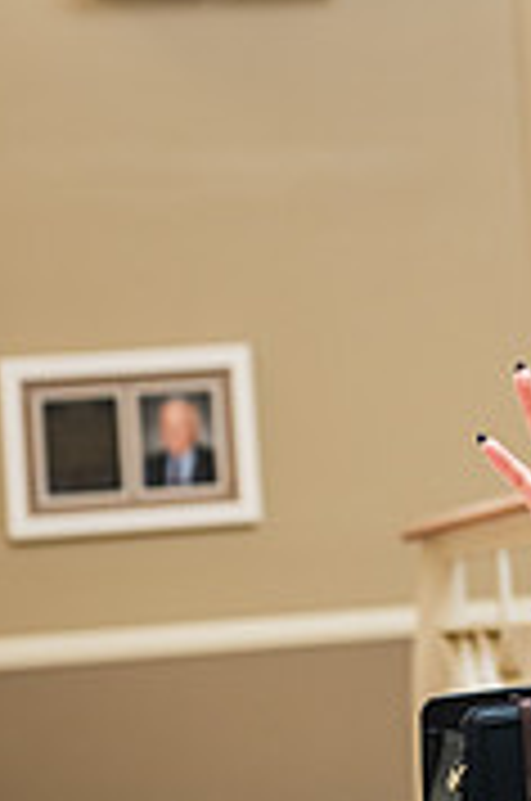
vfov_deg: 14.0
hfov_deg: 9.2
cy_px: 302
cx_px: 558
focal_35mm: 147
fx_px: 3265
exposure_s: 1/200
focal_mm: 58
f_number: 3.5
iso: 1250
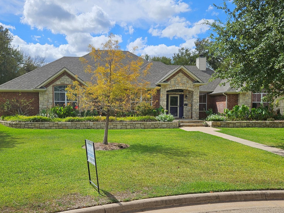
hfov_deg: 56.8
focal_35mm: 32
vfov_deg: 44.1
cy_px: 120
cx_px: 136
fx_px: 263
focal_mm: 5.4
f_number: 1.8
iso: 25
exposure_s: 1/3618
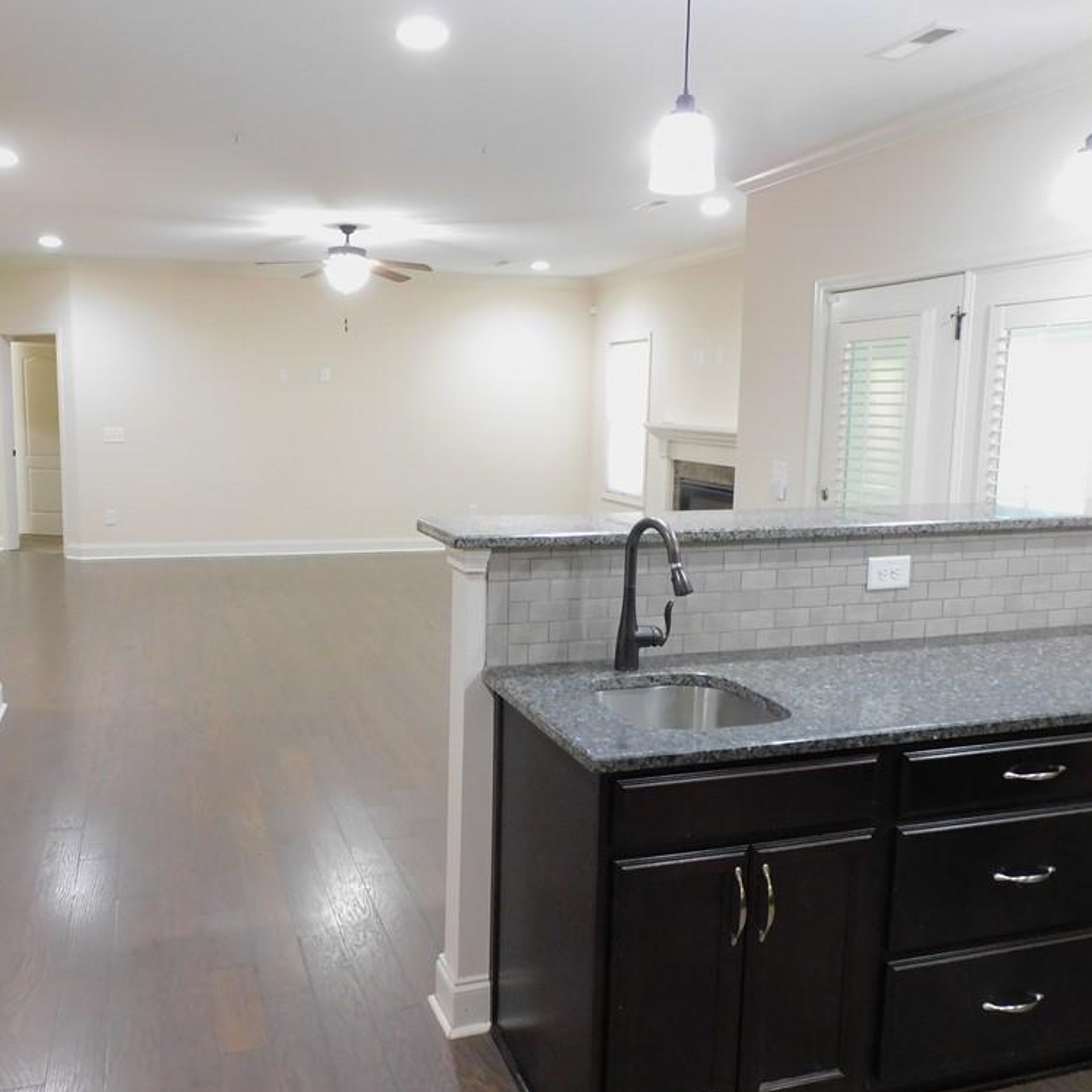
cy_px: 550
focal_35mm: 29
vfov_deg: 55.6
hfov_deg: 55.3
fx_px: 1035
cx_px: 452
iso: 400
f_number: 3.3
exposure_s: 1/8
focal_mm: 4.3
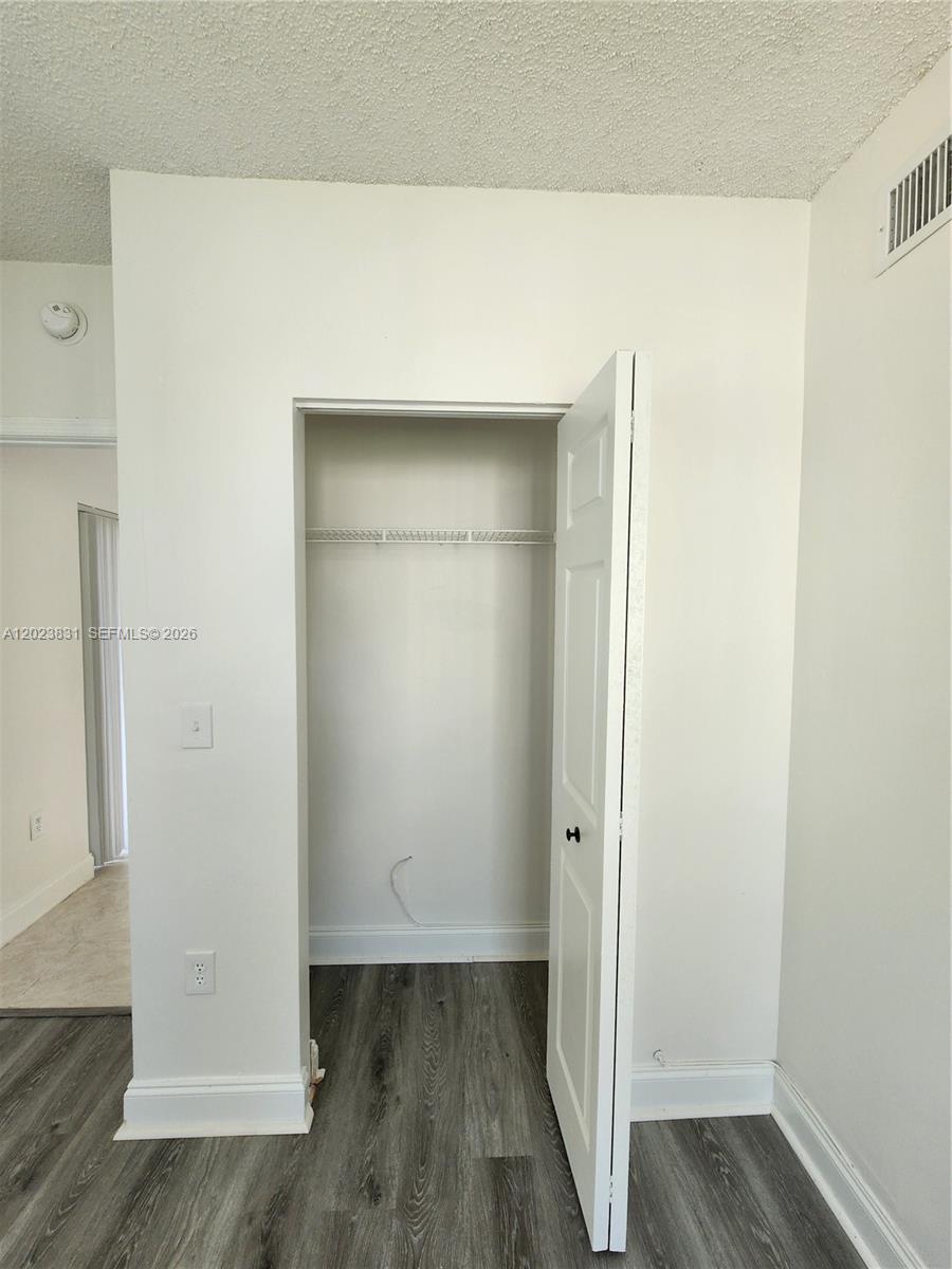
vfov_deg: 106.2
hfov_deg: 89.9
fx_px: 477
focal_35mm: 13
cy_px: 634
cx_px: 476
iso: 125
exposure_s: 1/60
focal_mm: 2.2
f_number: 2.2
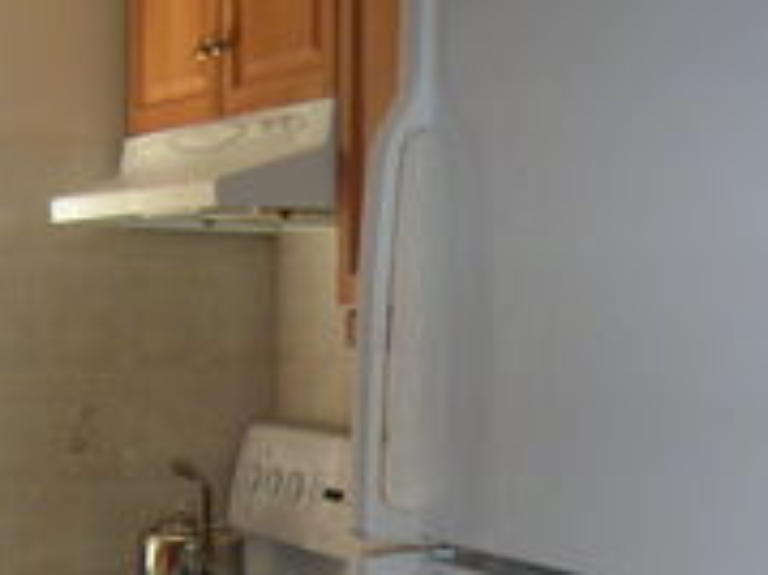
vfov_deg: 19.3
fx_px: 1641
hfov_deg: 26.3
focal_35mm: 74
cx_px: 356
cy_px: 588
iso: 100
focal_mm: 5.6
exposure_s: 1/30
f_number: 2.8
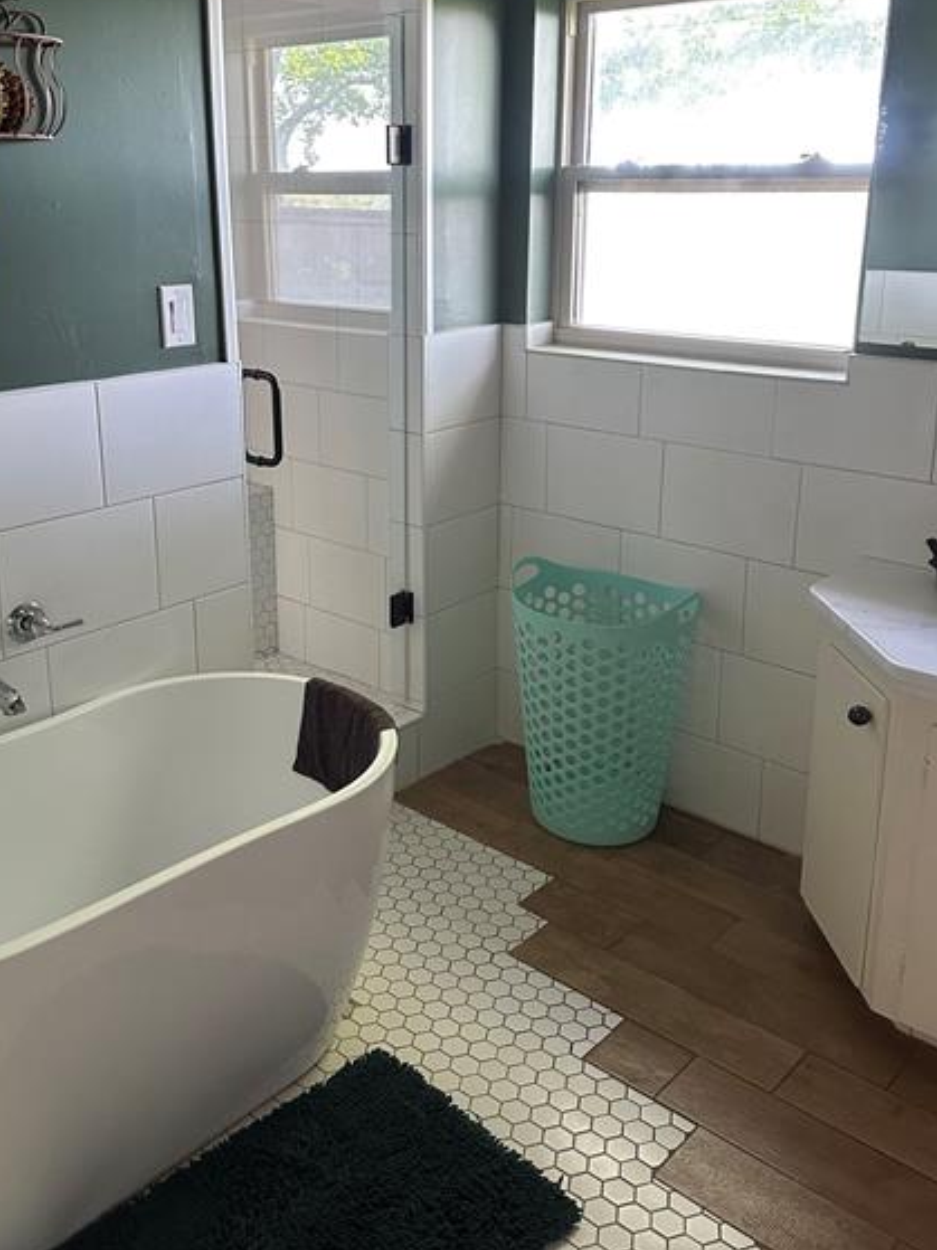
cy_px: 503
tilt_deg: -14.9
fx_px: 1191
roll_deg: +0.5
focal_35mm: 33
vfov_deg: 55.0
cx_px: 405
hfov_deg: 42.8
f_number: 1.78
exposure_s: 1/60
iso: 400
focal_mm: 6.86
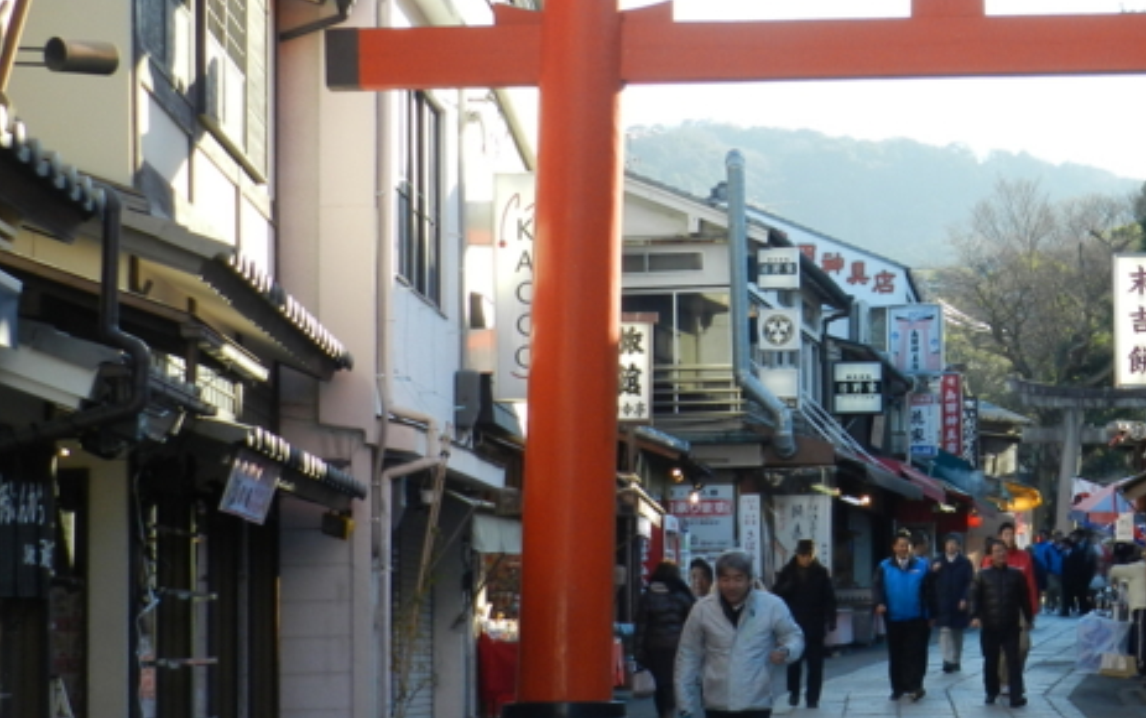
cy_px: 329
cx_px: 918
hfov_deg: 21.1
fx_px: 3031
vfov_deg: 13.5
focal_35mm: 97
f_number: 4.4
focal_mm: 9.4
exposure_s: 1/200
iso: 160
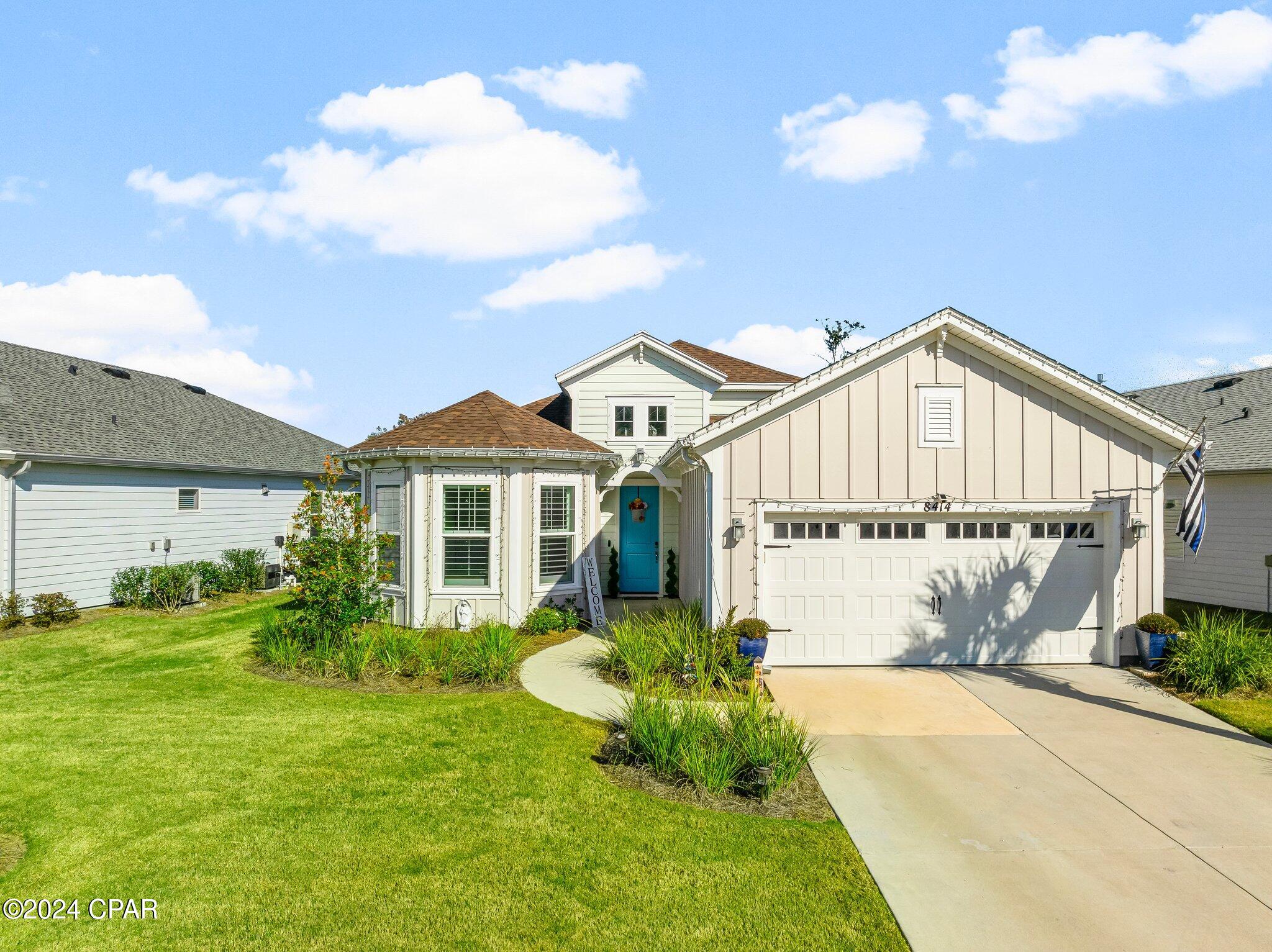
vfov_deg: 56.8
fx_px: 881
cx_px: 636
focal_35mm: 24
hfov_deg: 71.6
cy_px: 476
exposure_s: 1/1600
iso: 100
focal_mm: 12.29
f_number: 3.2
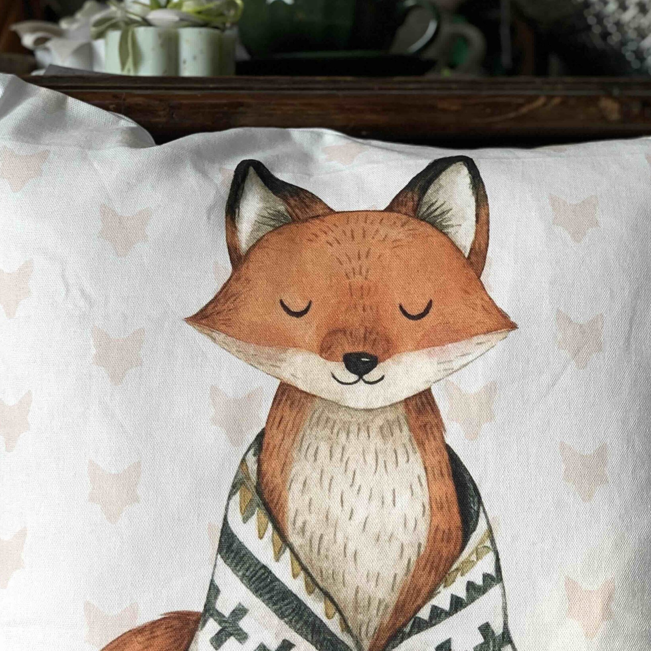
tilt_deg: -11.3
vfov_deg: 23.7
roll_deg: +0.5
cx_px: 322
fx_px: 1532
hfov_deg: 24.0
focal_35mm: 72
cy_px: 507
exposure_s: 1/122
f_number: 2.4
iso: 32
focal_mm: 6
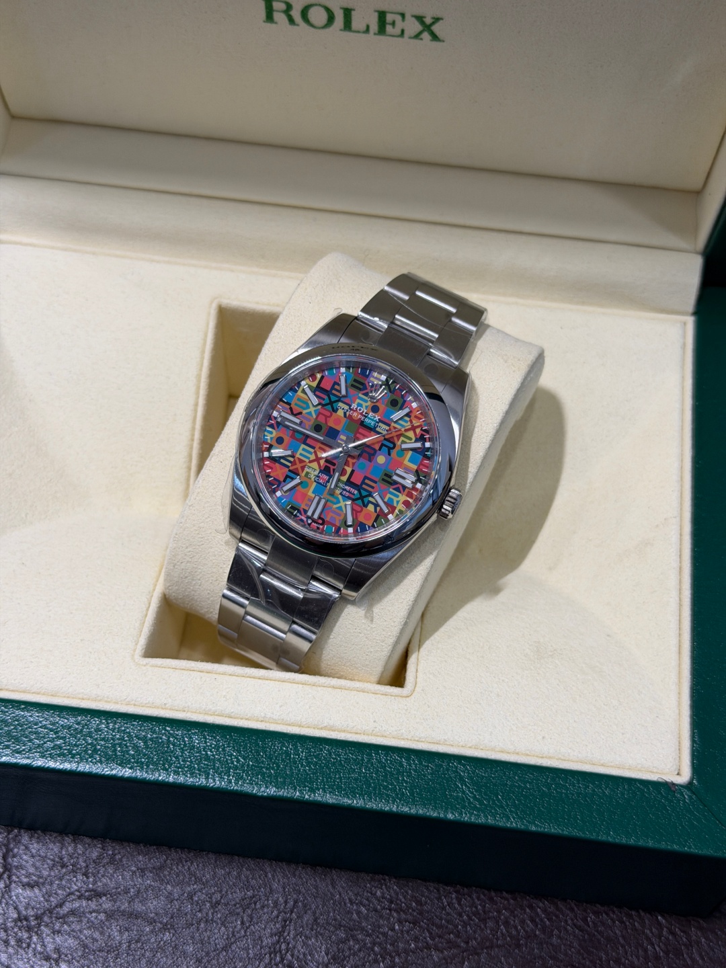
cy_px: 484
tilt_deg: -60.7
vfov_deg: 39.7
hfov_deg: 30.3
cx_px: 363
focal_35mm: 48
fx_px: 1342
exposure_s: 1/100
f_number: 1.78
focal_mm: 6.76
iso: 80
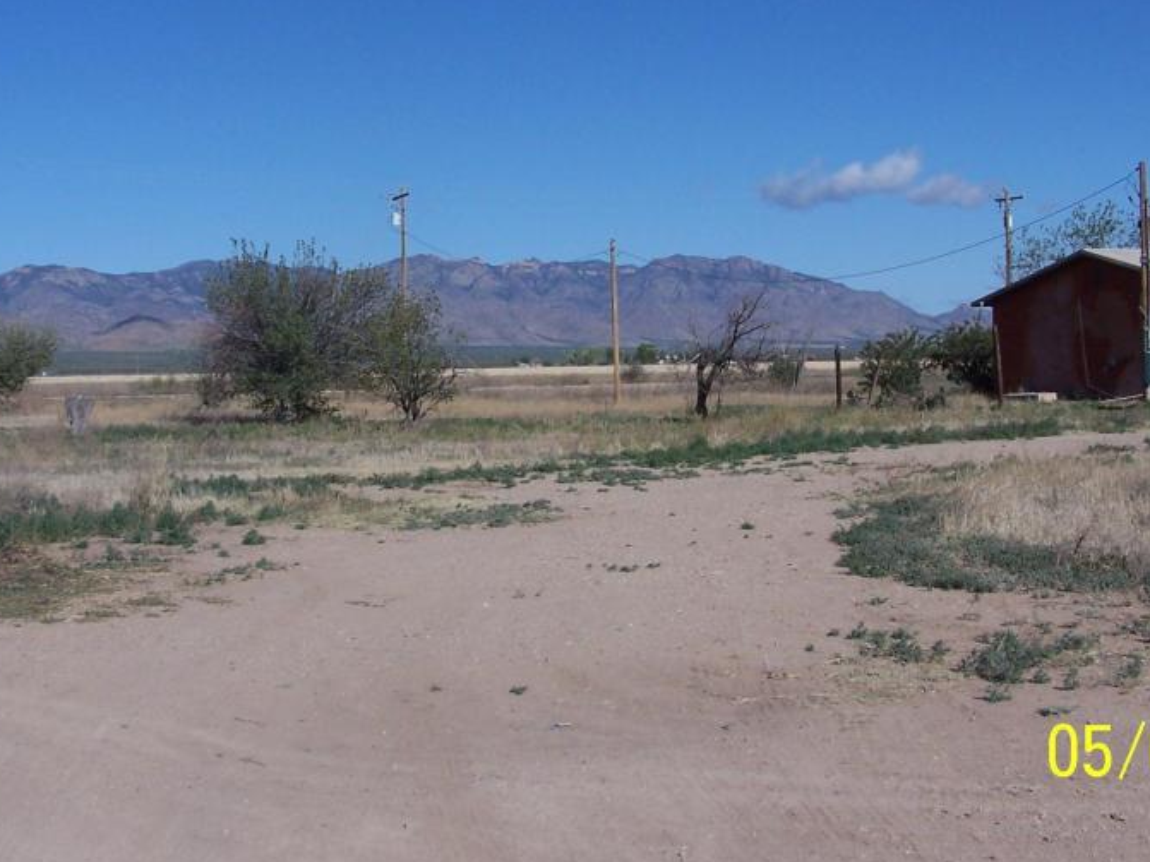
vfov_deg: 25.1
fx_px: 1927
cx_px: 605
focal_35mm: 58
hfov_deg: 33.2
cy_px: 267
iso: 80
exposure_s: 1/750
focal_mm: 6.3
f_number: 5.6
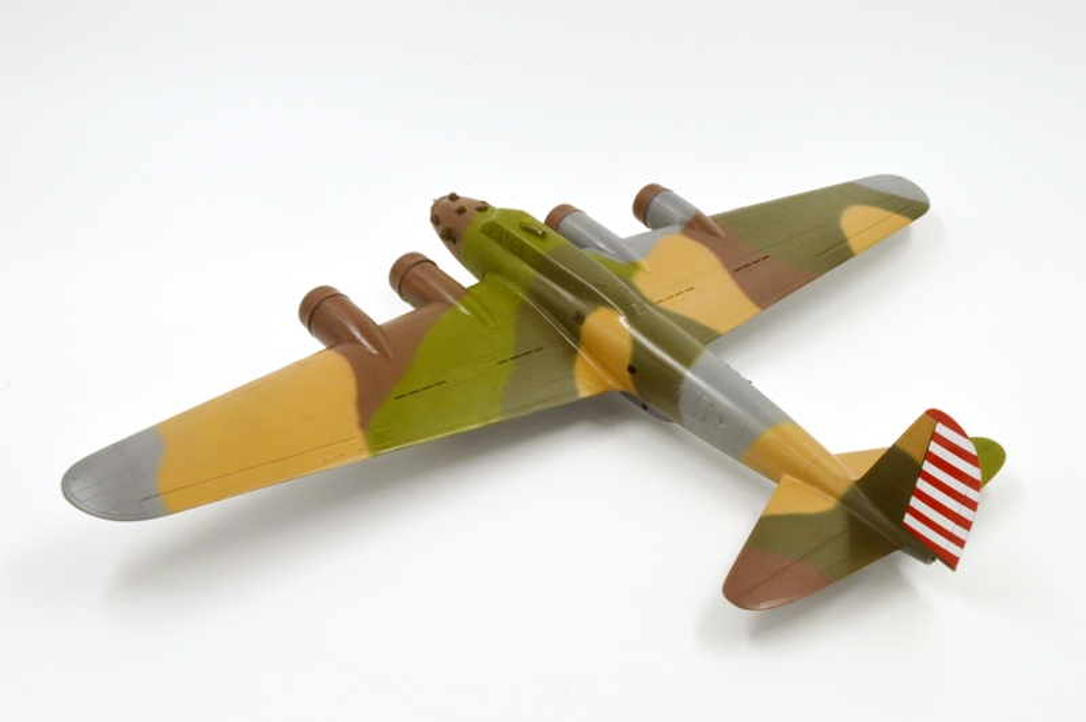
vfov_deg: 30.8
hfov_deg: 45.0
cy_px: 361
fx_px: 1311
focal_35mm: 44
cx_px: 543
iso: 400
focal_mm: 29
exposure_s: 1/30
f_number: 25
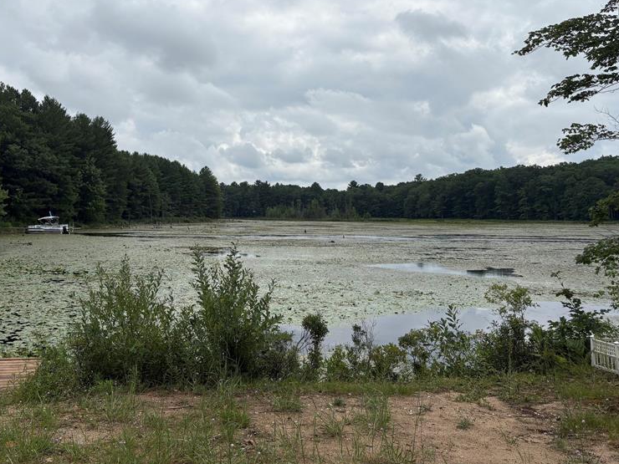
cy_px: 168
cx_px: 233
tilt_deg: +4.3
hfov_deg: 50.8
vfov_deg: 39.3
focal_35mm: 36
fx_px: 644
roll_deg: -0.2
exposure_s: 1/5814
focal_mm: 5.96
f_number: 1.6
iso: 50
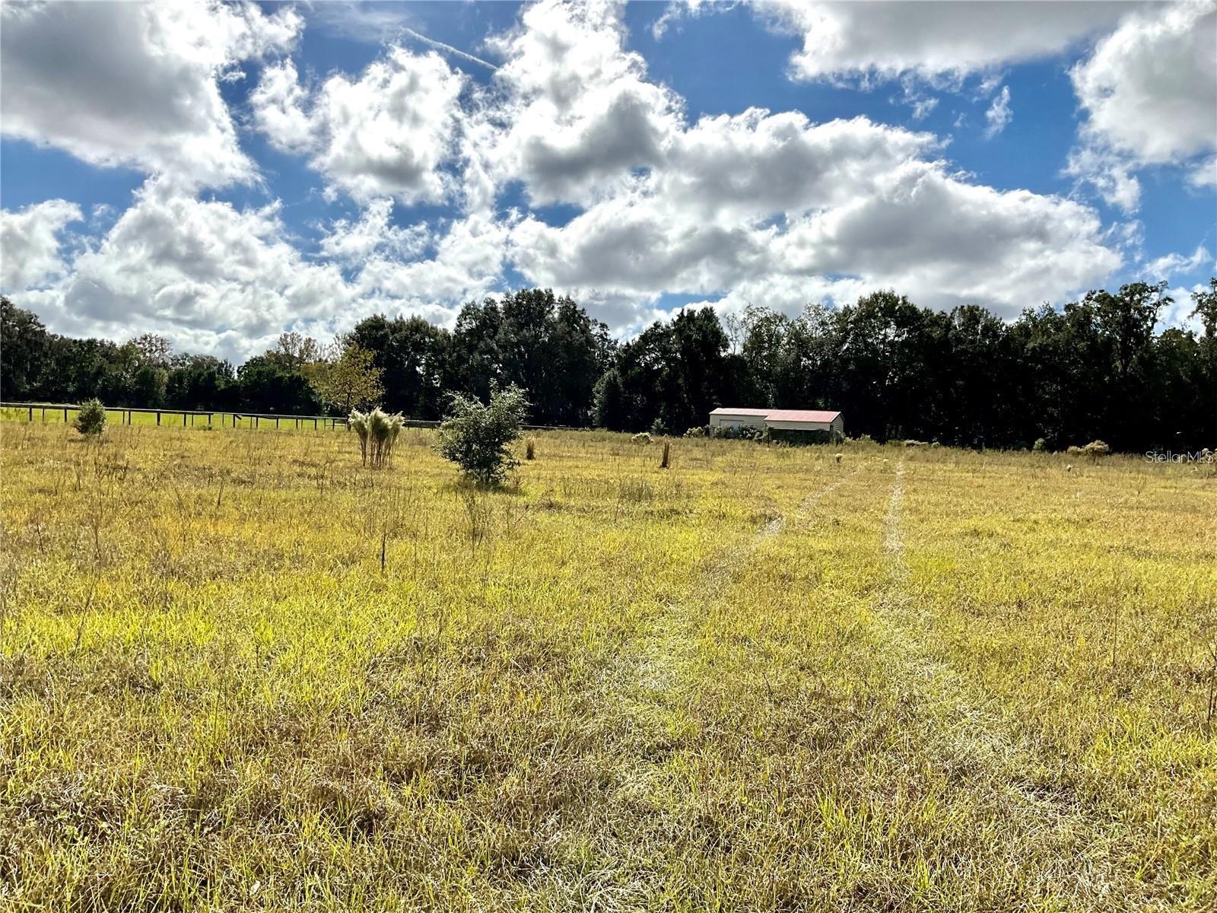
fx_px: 1020
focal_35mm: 29
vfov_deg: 48.2
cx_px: 608
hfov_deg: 61.7
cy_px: 456
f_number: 1.8
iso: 25
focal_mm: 3
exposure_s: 1/5814
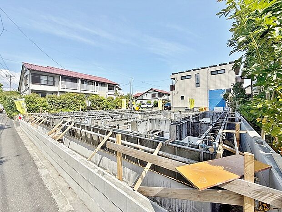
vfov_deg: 85.7
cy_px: 106
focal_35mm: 14
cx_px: 141
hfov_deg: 102.1
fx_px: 114
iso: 50
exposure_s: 1/2237
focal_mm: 2.22
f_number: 2.2
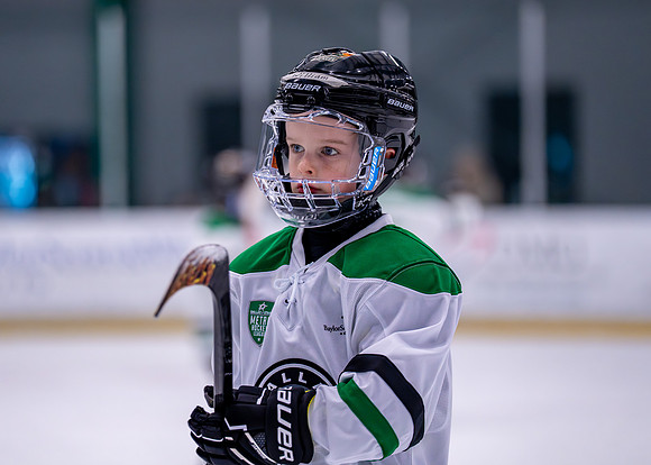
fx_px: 3505
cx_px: 299
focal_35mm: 190
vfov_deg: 7.6
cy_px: 203
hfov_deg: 10.6
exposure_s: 1/1250
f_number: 2.8
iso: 2500
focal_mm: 159
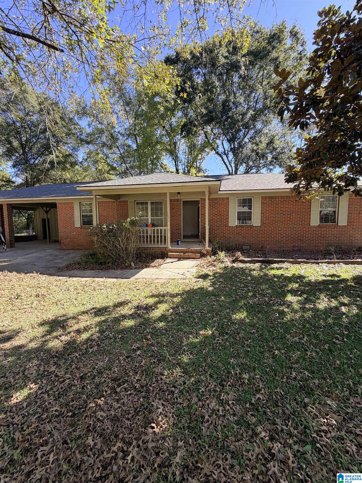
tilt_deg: -5.3
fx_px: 195
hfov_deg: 85.7
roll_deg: -0.3
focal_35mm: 14
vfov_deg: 102.1
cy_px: 242
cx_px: 181
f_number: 2.2
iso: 50
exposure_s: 1/261
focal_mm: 2.22
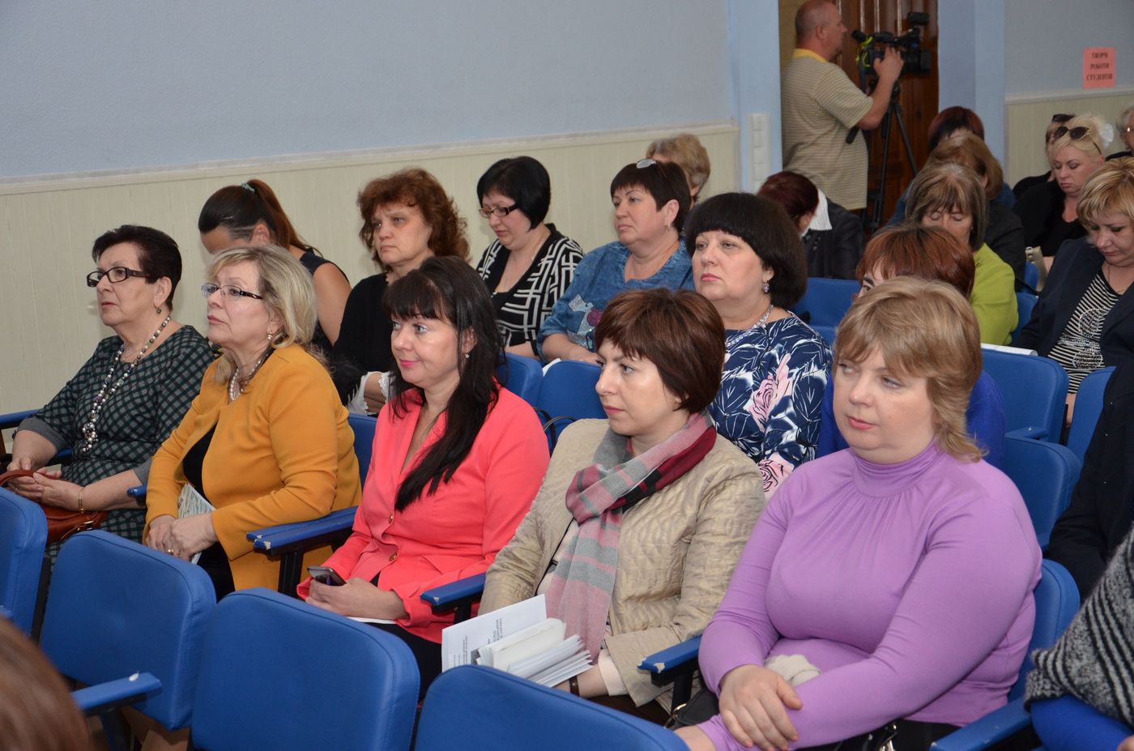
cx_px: 567
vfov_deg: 25.6
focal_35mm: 52
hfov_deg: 37.9
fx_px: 1650
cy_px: 376
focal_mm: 35
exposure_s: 1/200
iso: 800
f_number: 4.5
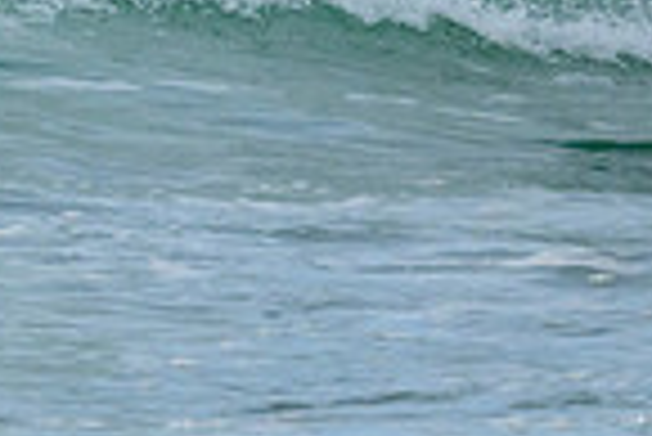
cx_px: -418
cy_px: -339
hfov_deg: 0.8
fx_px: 45703
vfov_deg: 0.5
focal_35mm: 2521
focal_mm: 630
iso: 4000
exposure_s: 1/1250
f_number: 11
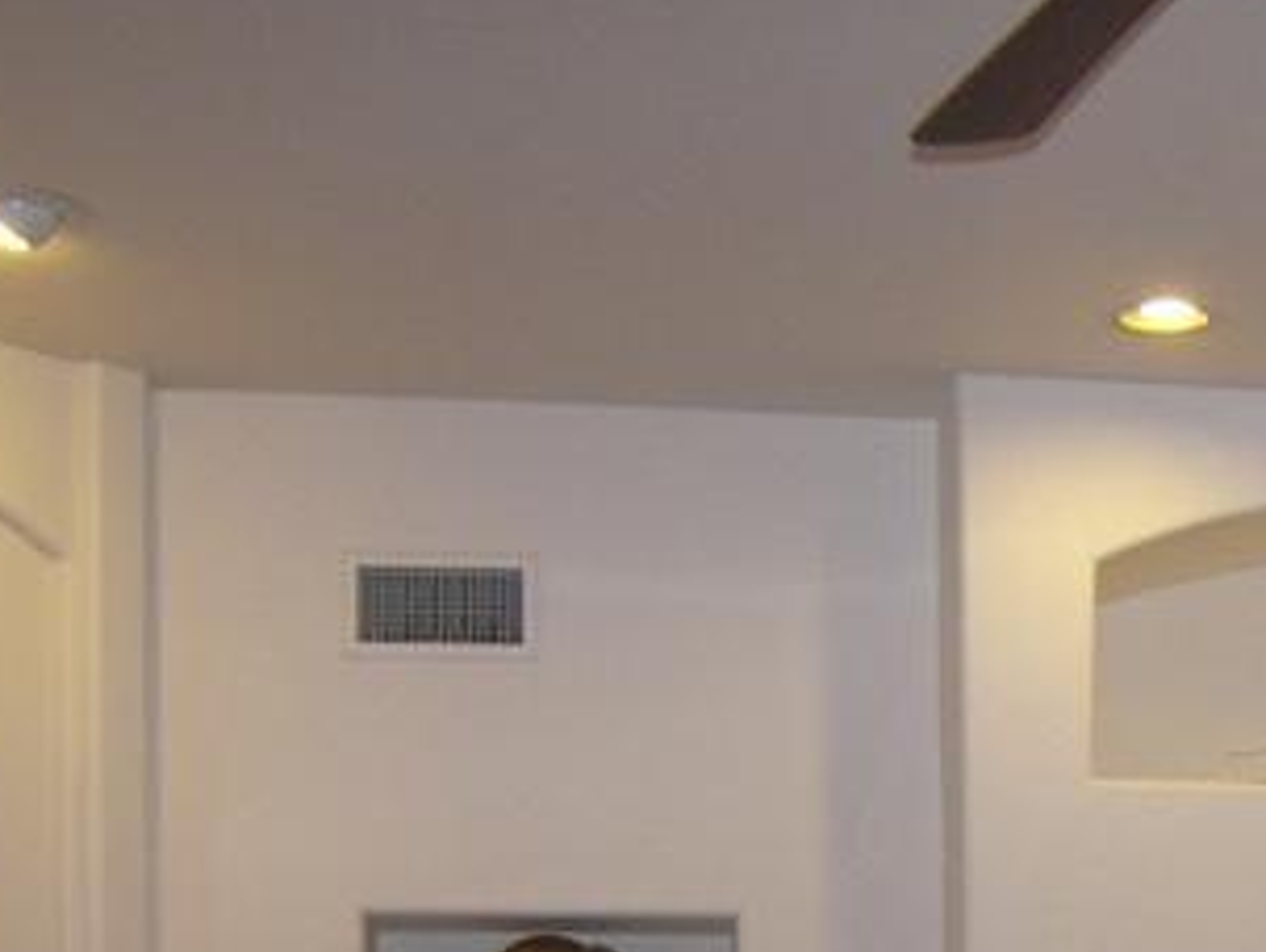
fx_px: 2966
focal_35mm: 81
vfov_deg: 17.2
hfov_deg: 22.7
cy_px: 1219
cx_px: 1408
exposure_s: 1/30
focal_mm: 5
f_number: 2.8
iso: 100
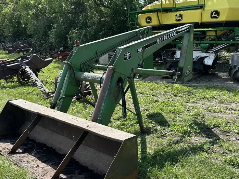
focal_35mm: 33
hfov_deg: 55.1
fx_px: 228
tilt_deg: -15.9
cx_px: 101
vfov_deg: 42.5
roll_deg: +1.9
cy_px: 115
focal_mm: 6.86
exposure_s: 1/1845
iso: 80
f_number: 1.78
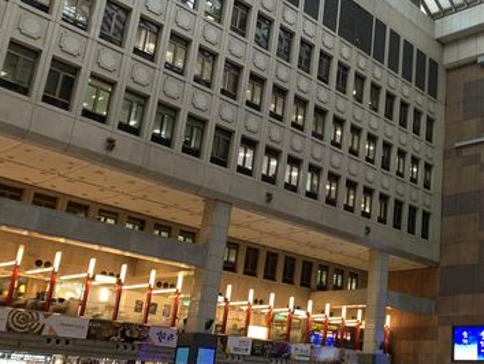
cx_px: 428
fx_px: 658
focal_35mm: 47
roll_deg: -2.8
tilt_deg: +18.6
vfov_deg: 30.9
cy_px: 189
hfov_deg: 37.9
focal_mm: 4.25
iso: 320
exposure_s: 1/40
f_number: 1.8
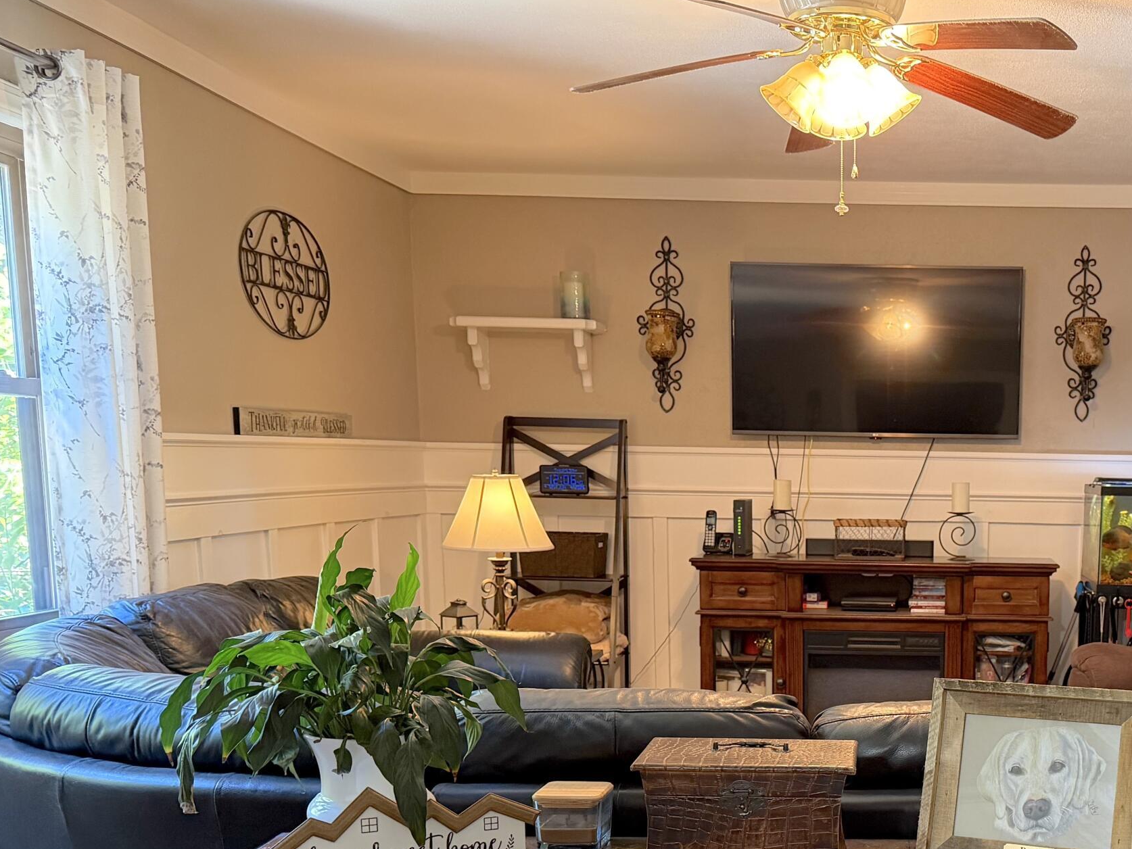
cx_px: 914
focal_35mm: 43
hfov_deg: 41.8
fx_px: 1406
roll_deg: -0.6
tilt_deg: -8.5
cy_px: 667
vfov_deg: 32.8
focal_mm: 6.76
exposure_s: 1/60
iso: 500
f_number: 1.78
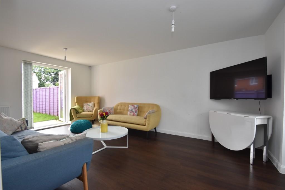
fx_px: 119
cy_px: 95
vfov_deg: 77.3
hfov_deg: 100.4
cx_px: 142
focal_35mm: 15
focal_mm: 10
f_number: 5
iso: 500
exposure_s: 1/200
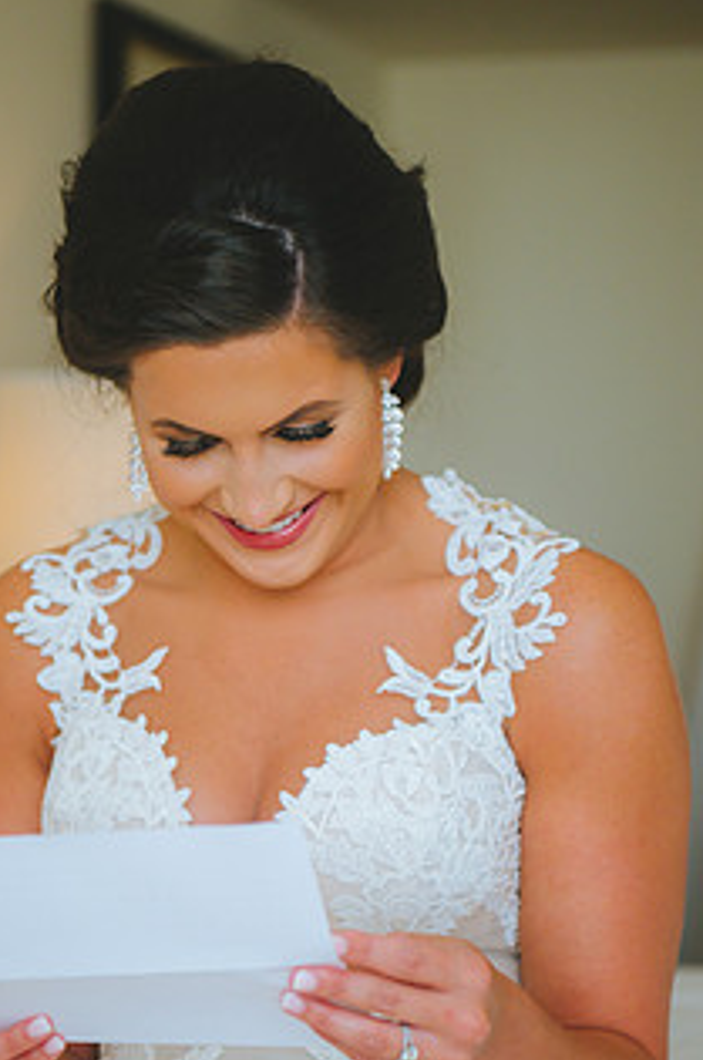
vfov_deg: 20.4
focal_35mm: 100
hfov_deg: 13.6
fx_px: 2939
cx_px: 244
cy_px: 663
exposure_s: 1/800
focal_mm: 70
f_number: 2.8
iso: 640
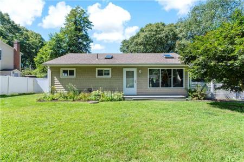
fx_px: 122
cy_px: 81
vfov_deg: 67.4
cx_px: 122
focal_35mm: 18
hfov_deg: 90.0
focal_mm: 18
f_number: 22
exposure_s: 1/25
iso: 160
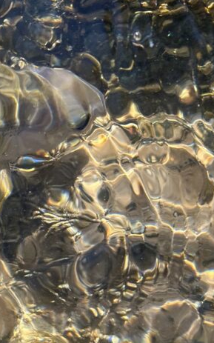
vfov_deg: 33.3
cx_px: -128
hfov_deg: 18.3
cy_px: 220
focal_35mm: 61
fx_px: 570
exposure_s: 1/558
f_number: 1.5
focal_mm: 5.7
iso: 50
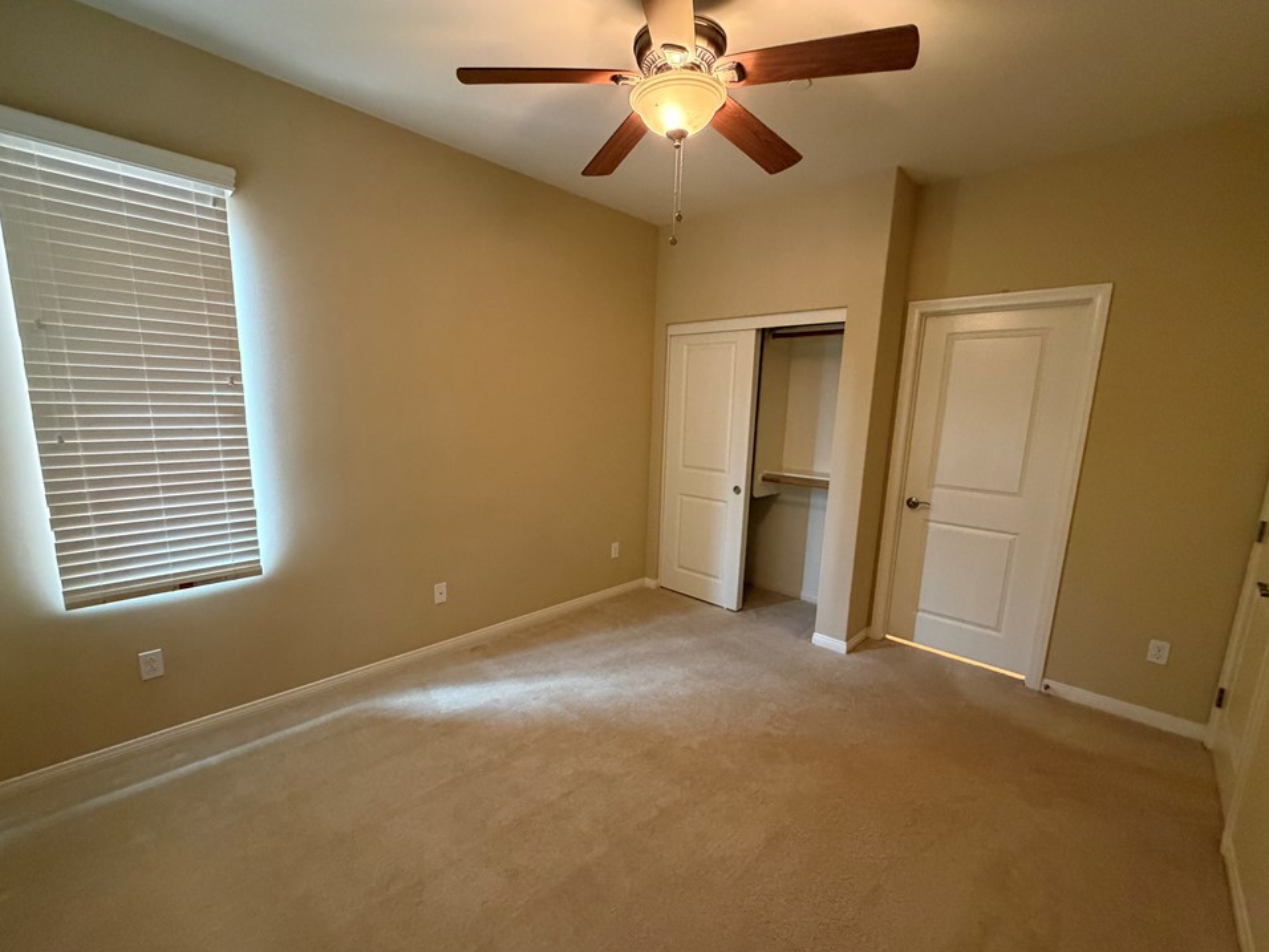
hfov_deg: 98.2
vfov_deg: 81.7
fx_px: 550
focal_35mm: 15
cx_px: 627
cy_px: 501
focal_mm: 2.22
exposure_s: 1/60
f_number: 2.2
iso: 640
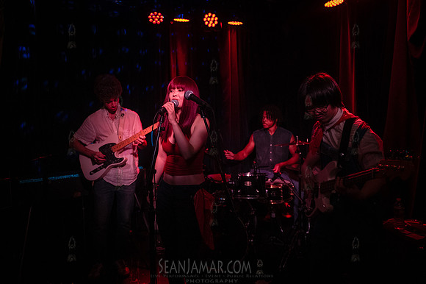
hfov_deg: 67.5
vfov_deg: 47.9
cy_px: 131
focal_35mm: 27
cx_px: 204
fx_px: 319
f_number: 2.8
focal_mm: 24
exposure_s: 1/400
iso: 8000
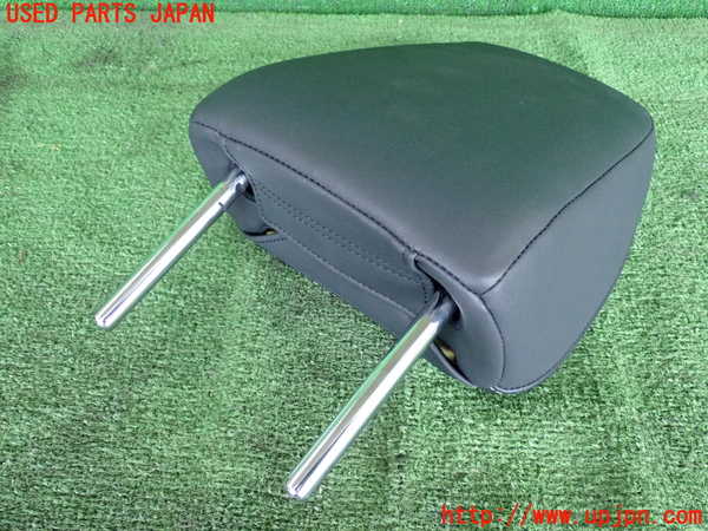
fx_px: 777
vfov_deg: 37.7
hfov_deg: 49.0
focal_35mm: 38
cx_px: 354
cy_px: 266
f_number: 2.7
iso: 1000
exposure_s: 1/125
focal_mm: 6.83
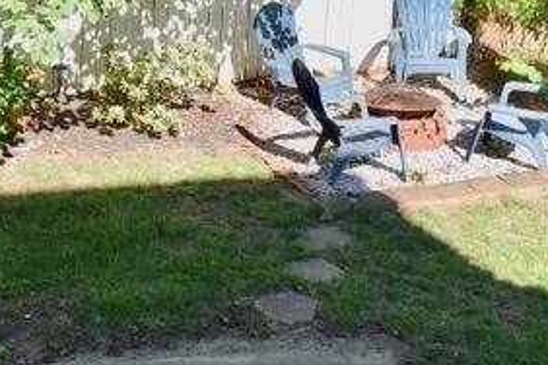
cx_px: 74
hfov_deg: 26.3
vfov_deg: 17.9
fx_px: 1142
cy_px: 40
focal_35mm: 75
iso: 200
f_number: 8
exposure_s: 1/250
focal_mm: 22
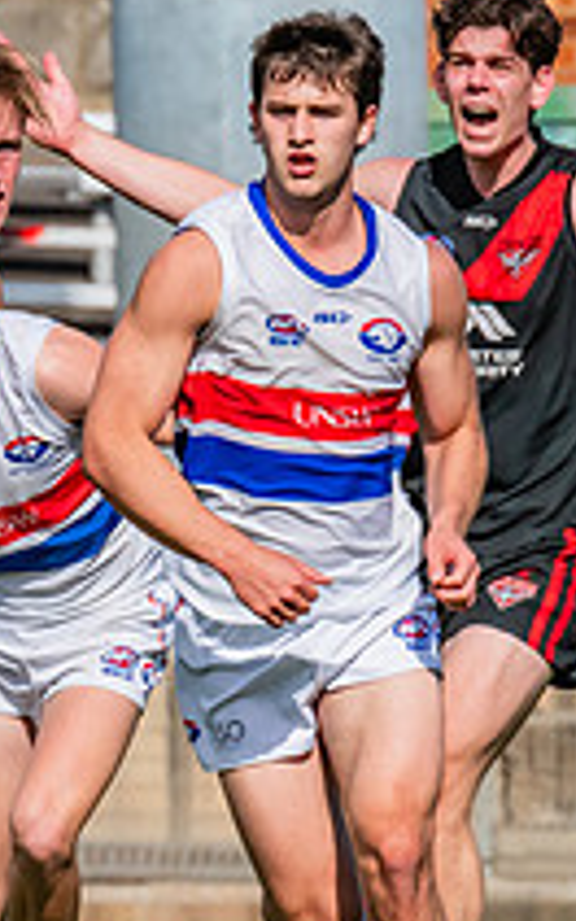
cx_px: -34
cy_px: 552
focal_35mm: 1598
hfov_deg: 0.8
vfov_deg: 1.3
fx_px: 40109
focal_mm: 420
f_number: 13
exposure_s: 1/1600
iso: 800
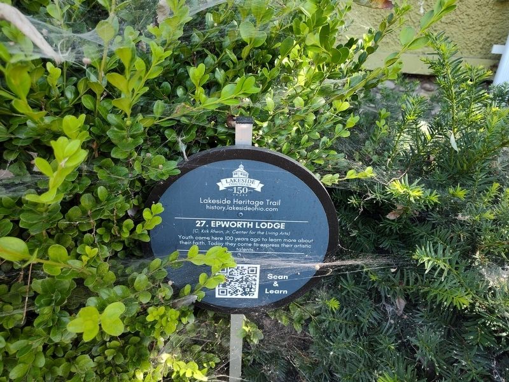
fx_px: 338
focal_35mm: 23
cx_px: 254
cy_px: 191
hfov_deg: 73.9
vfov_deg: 58.9
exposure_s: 1/120
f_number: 1.8
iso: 122
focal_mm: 5.56
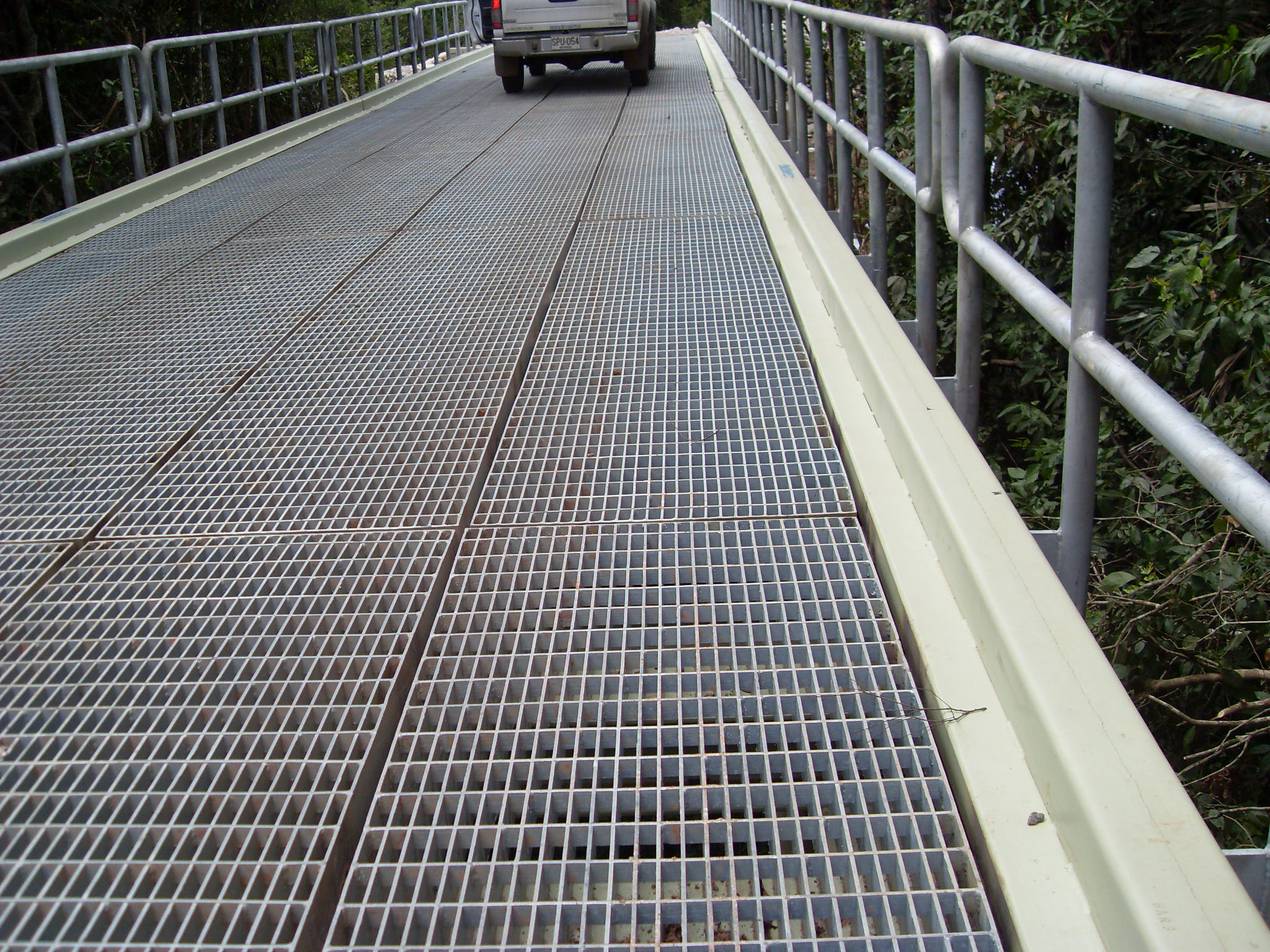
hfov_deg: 50.1
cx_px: 635
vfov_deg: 38.7
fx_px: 1357
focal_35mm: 37
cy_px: 476
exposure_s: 1/125
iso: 80
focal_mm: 6.3
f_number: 7
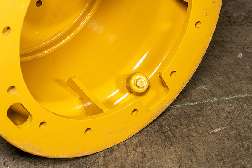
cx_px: 126
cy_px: 84
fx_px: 665
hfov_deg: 21.5
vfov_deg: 14.4
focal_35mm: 95
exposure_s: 1/125
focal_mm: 95
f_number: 5.6
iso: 800
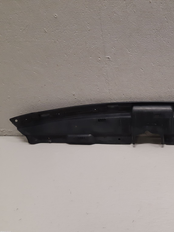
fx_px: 235
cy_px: 116
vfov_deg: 52.6
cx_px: 151
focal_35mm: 35
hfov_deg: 38.4
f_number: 1.7
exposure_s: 1/50
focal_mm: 3.93
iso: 125
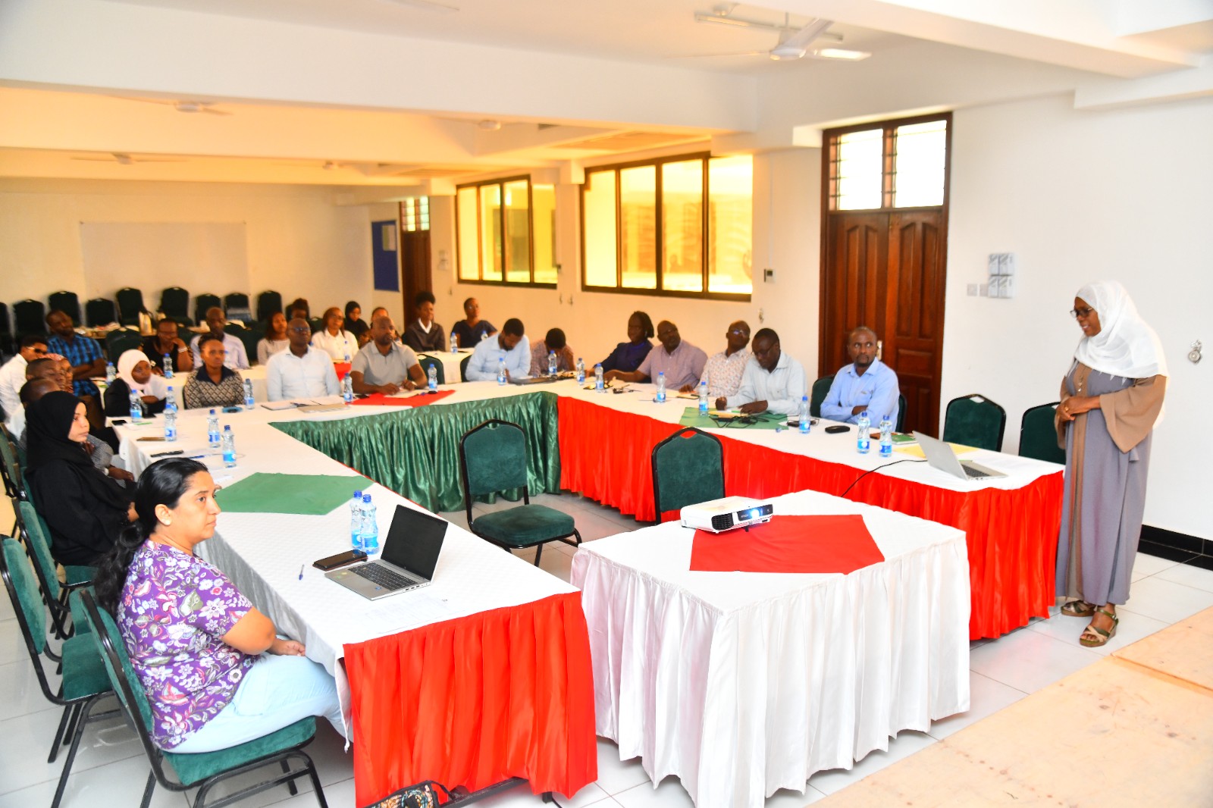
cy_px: 404
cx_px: 606
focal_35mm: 28
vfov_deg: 46.4
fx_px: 943
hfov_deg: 65.5
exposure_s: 1/250
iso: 1000
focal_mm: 28
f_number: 4
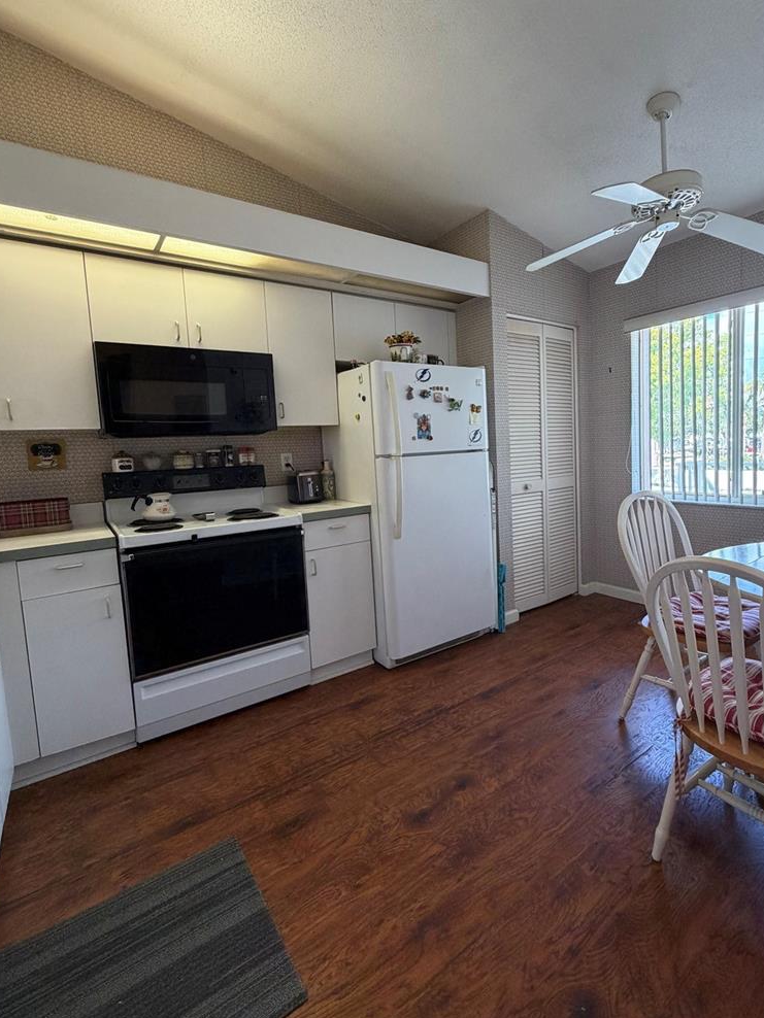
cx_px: 452
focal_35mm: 17
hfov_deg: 74.1
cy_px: 486
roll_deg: +1.6
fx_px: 500
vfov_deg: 91.0
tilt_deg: -5.1
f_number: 2.2
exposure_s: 1/60
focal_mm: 2.22
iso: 200
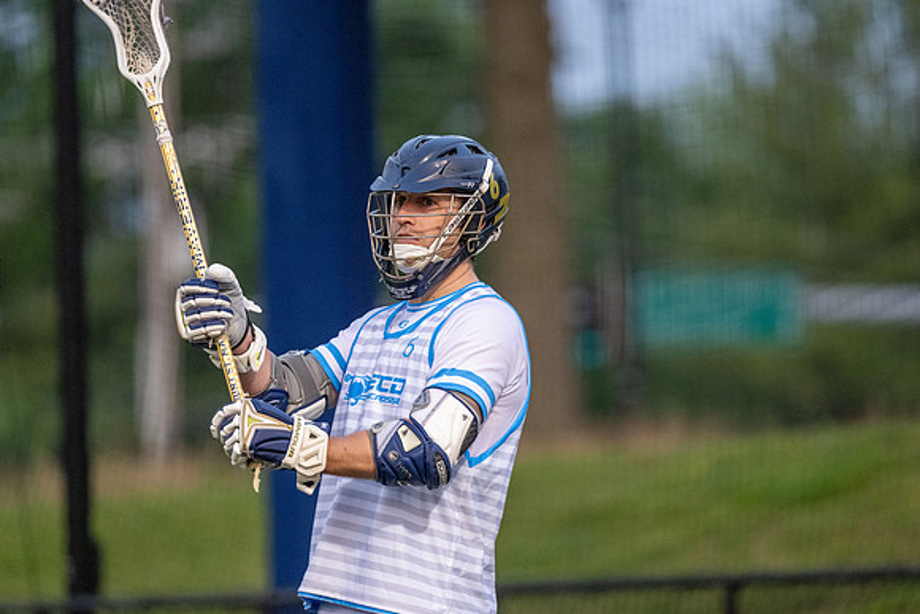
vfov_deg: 2.8
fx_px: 12780
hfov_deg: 4.1
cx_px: 460
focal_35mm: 500
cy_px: 307
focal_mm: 500
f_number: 5.6
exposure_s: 1/1000
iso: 5000
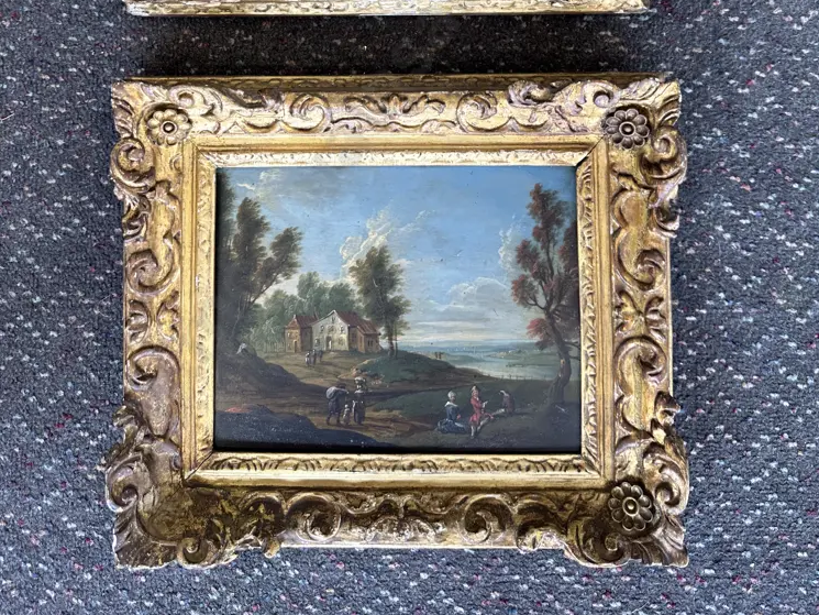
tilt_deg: -86.6
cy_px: 69
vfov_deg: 40.0
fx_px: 781
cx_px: 402
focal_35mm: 33
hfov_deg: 55.3
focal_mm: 6.86
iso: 64
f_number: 1.78
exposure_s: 1/100
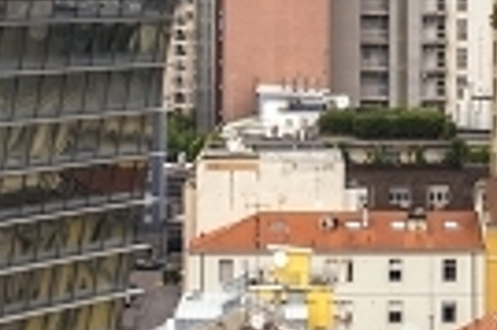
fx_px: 4743
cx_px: 723
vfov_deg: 4.0
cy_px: -98
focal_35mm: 344
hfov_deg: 5.9
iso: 200
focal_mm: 46
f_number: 9
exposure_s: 1/200
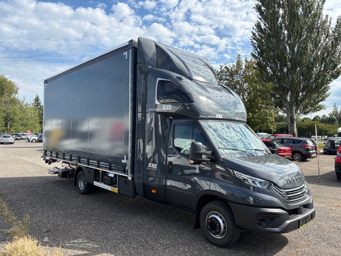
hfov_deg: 67.3
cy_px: 128
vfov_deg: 53.1
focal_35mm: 26
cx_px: 170
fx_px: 256
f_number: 1.6
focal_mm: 5.96
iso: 50
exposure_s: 1/2639
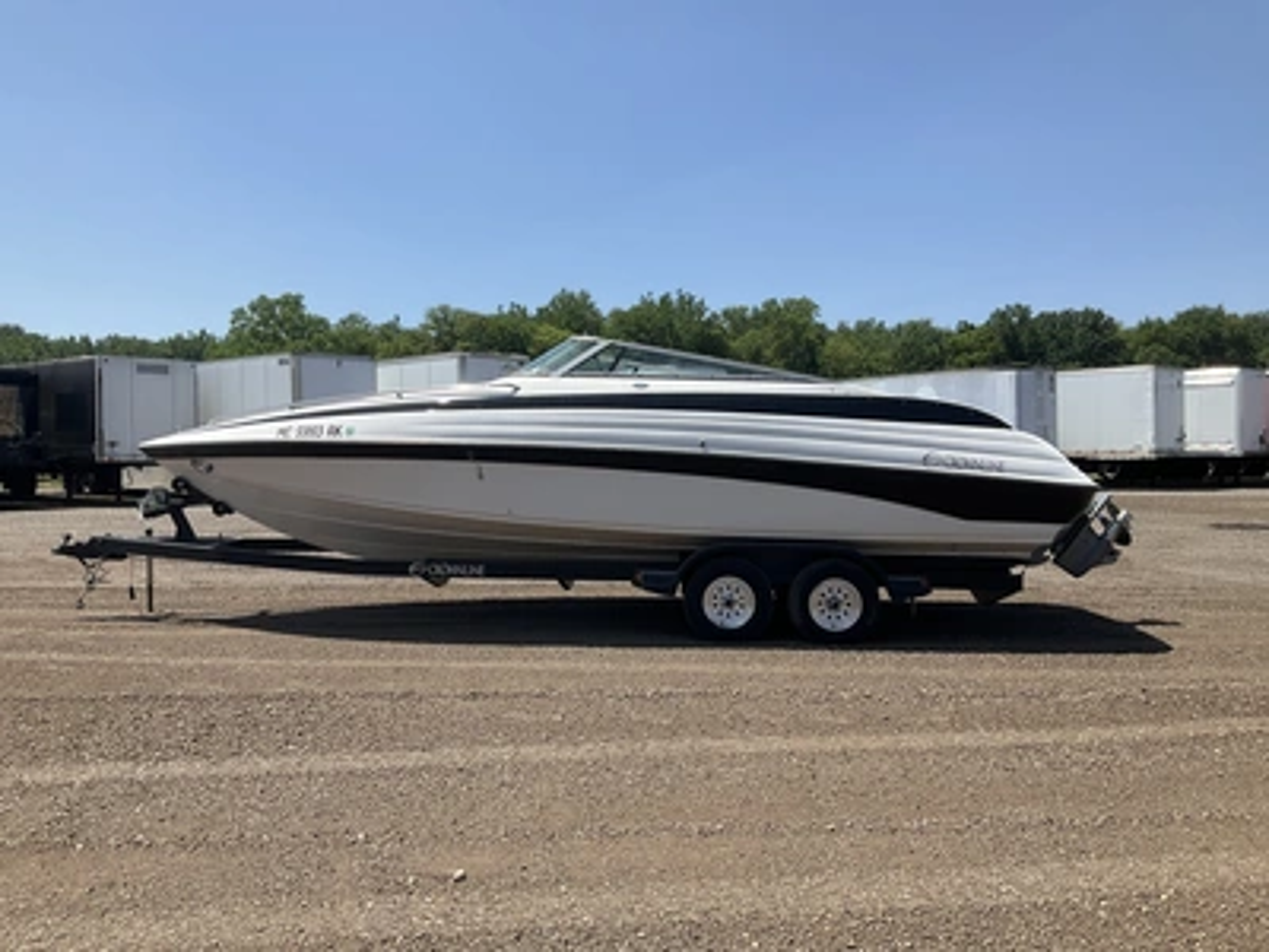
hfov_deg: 61.7
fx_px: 1063
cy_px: 476
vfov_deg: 48.2
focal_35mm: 29
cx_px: 634
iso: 25
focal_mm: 3
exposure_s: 1/1984
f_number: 1.8
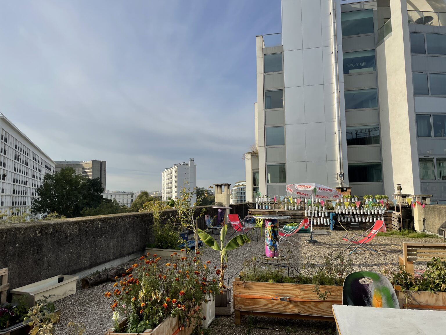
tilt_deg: +5.6
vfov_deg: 53.1
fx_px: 335
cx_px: 223
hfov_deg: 67.3
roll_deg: +0.9
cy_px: 168
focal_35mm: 26
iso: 32
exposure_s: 1/3300
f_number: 1.6
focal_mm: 4.2
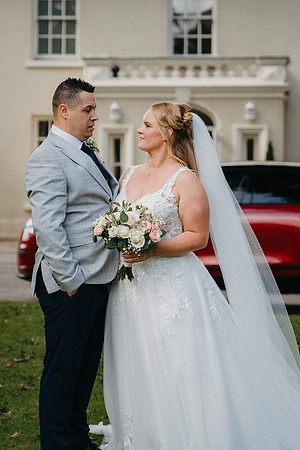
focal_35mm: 113
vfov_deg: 18.2
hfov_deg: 12.2
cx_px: 131
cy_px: 225
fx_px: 1406
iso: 125
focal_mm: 75
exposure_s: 1/640
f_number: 2.8
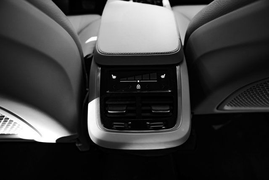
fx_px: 179
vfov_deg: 53.2
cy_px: 90
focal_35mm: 24
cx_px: 134
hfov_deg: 73.7
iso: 800
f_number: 3.5
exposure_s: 1/200
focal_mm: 24
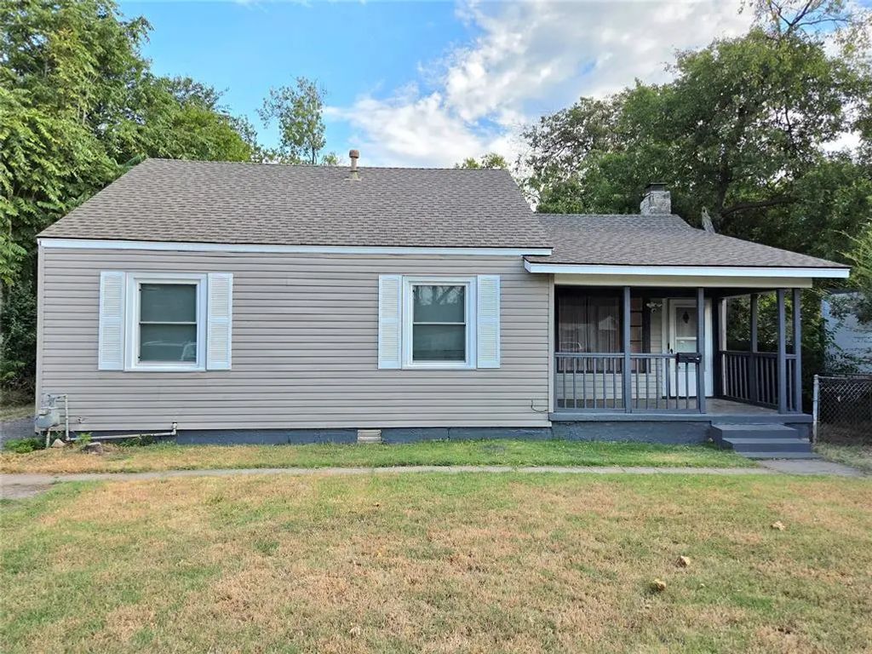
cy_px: 327
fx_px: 579
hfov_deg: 73.9
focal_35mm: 23
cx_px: 436
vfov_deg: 58.9
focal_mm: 5.4
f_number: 1.8
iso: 80
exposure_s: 1/2500
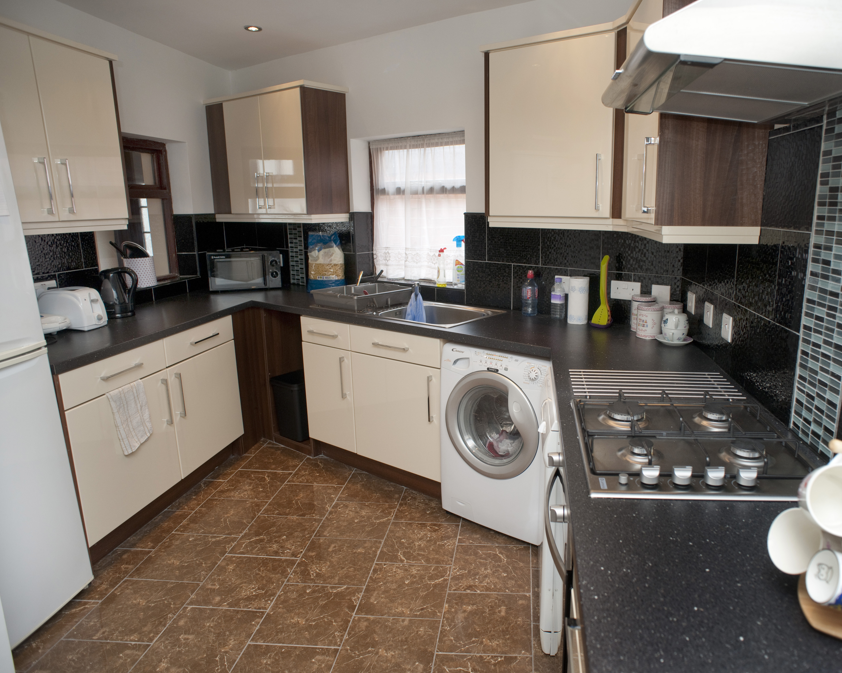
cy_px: 338
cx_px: 490
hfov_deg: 72.1
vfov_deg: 60.9
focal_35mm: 23
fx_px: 573
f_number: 4.5
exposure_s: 1/50
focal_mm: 20
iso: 200
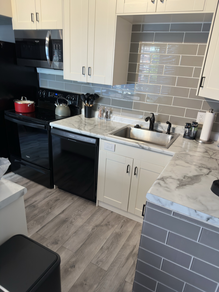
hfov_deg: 56.8
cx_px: 110
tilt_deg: -20.8
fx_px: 202
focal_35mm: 24
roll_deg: -7.7
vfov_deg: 71.6
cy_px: 146
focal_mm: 6.86
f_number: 1.78
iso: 160
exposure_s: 1/60
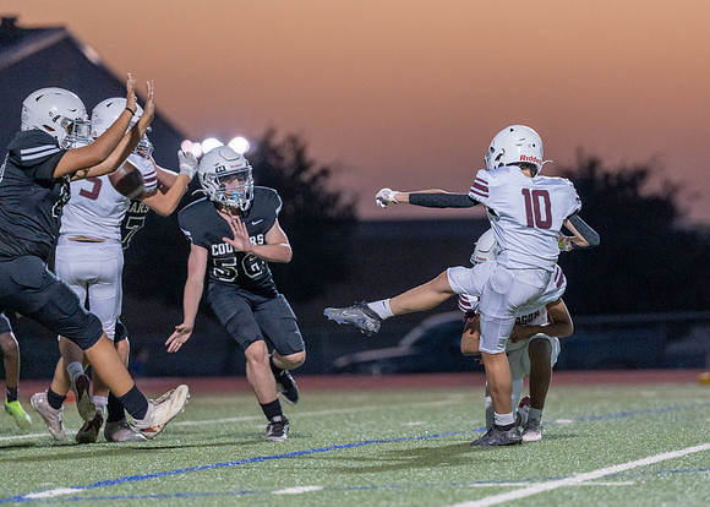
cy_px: 247
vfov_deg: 5.4
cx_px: 482
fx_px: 5377
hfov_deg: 7.5
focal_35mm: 267
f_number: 2.8
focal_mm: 200
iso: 1250
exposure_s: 1/1000
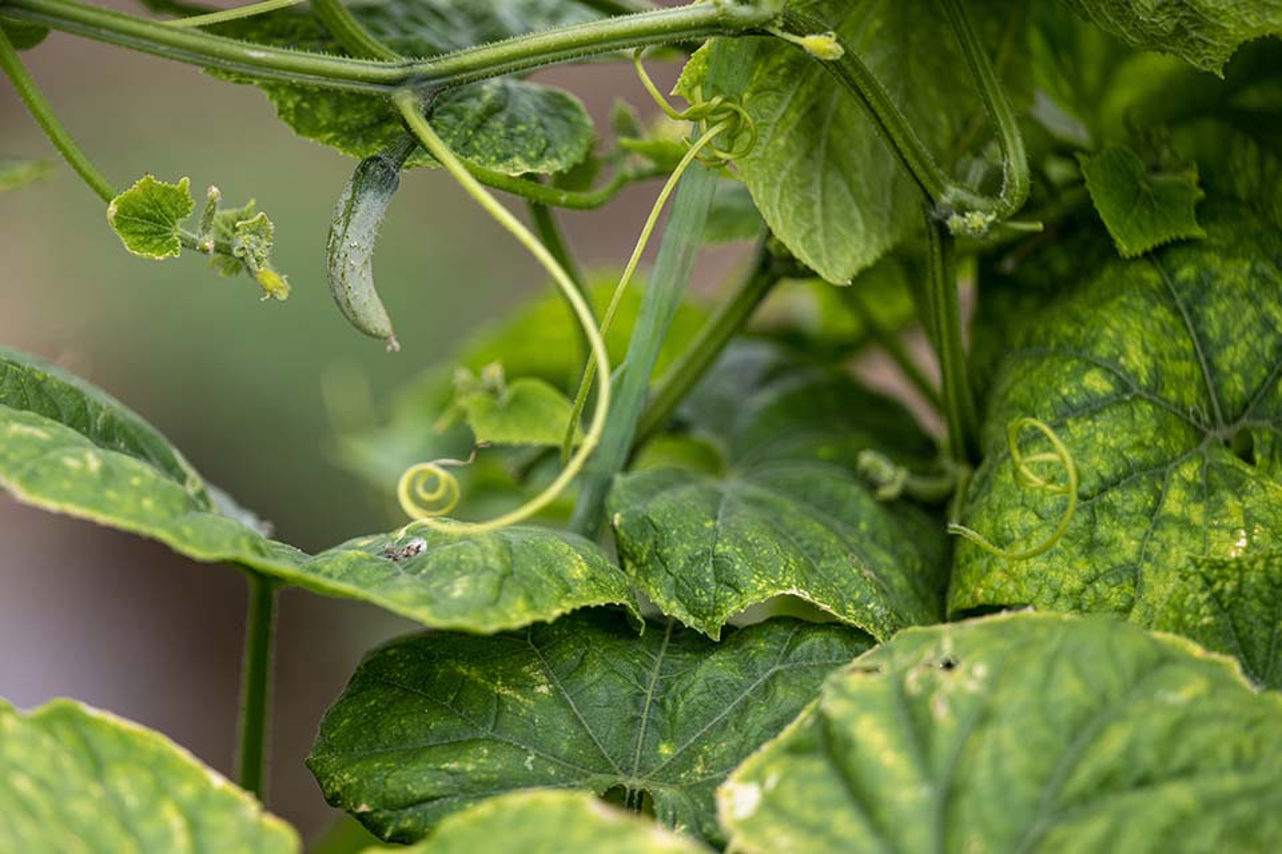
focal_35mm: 200
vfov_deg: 6.9
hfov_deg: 10.3
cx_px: 641
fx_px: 7122
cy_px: 427
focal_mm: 200
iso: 64
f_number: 2.8
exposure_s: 1/320
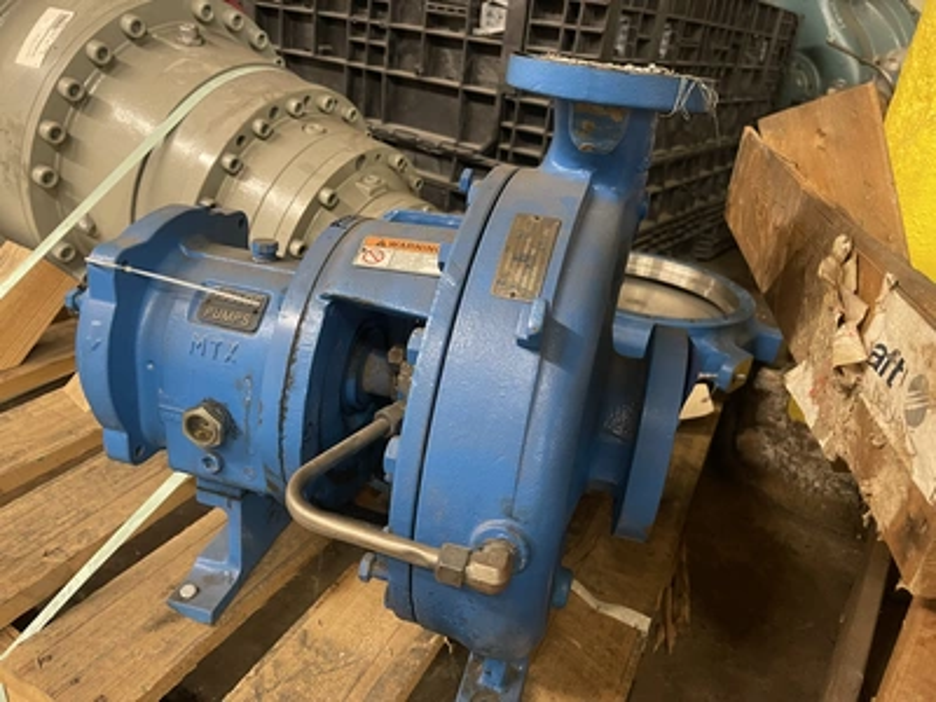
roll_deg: -7.7
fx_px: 703
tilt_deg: -24.0
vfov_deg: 53.1
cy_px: 351
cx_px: 468
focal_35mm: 26
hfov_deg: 67.3
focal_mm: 5.1
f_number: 1.6
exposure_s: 1/30
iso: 500
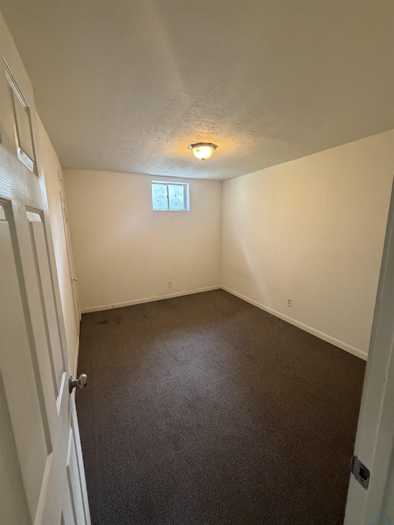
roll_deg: +0.2
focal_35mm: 14
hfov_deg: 85.7
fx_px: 212
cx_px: 197
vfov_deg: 102.1
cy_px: 262
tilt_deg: -9.8
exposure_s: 1/60
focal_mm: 2.22
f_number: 2.2
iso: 640
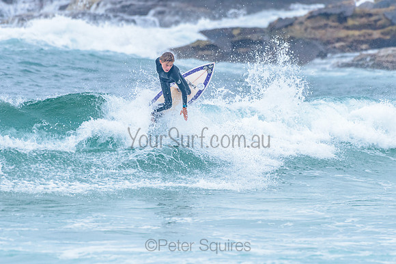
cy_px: 104
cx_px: 201
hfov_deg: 3.3
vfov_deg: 2.2
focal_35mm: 628
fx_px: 6907
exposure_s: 1/2000
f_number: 5.6
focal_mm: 500
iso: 1000
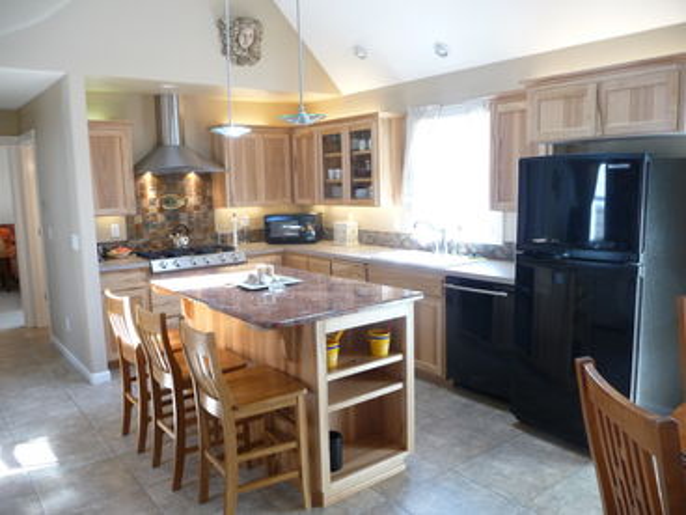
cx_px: 343
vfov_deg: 49.7
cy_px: 258
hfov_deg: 63.4
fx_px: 555
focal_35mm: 28
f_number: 3.3
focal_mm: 4.7
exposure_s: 1/30
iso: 250
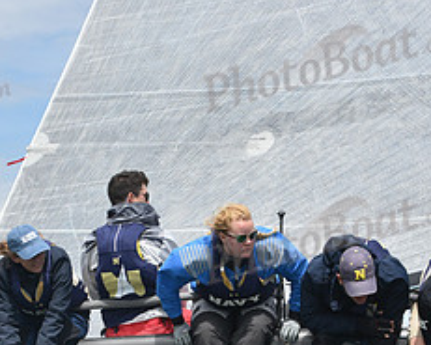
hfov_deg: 11.7
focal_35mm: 165
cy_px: 359
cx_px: 108
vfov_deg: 9.3
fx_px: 2106
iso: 250
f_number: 7.1
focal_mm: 70
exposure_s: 1/1000
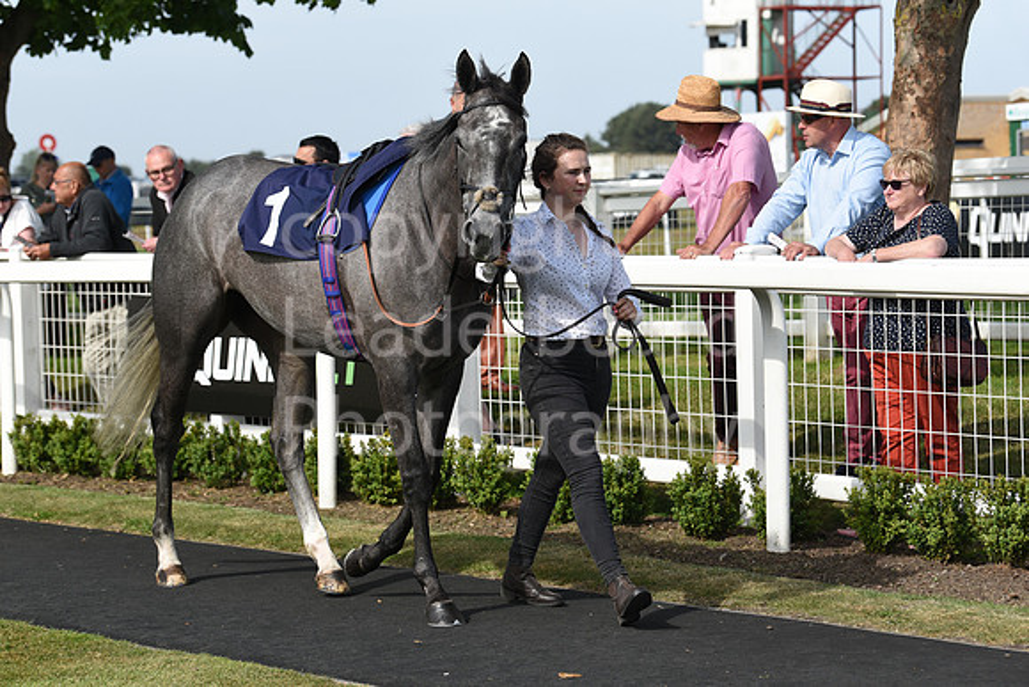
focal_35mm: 102
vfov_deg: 13.4
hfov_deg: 20.0
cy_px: 344
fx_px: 2916
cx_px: 514
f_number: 5.6
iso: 400
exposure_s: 1/2000
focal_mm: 102
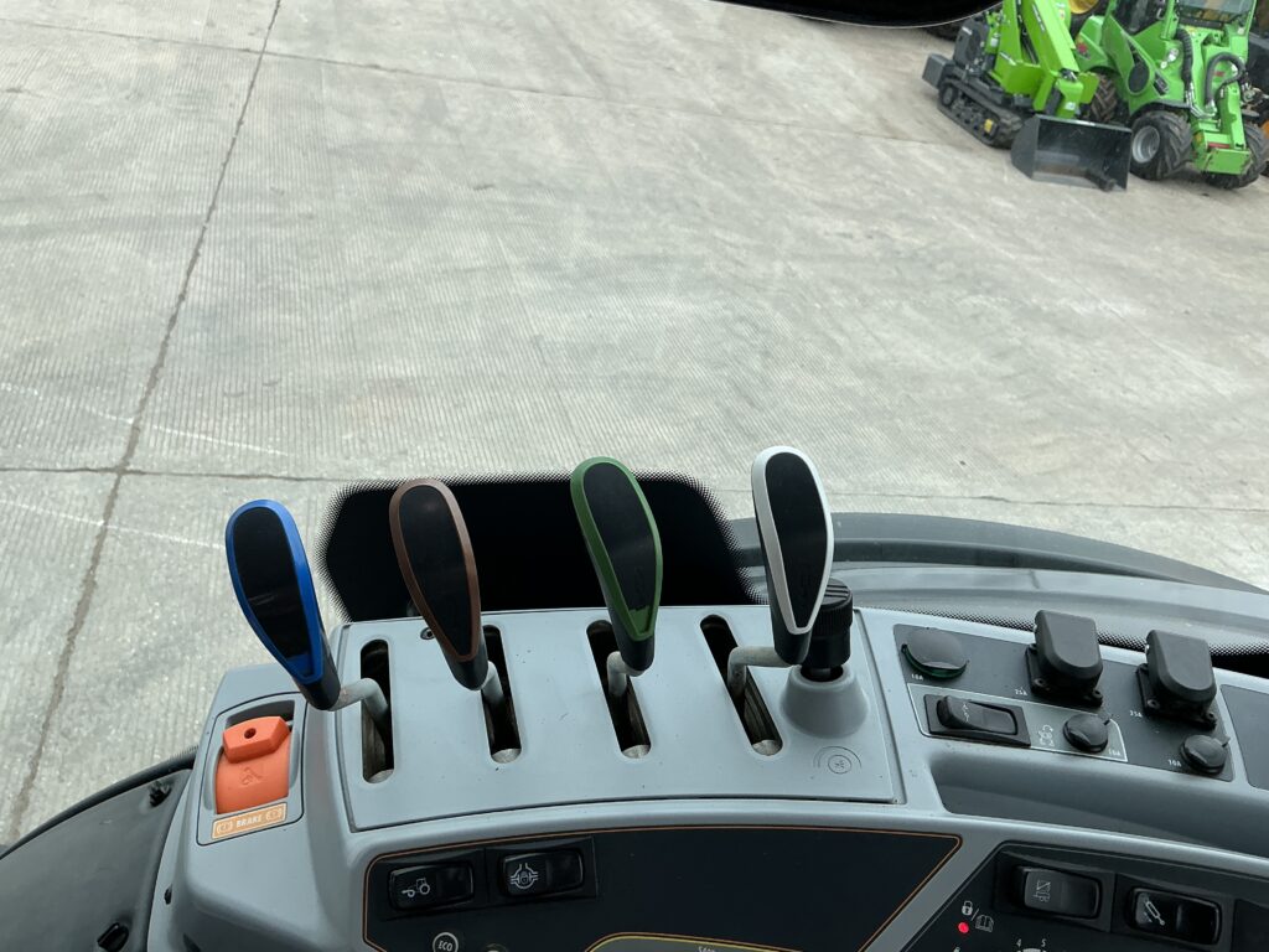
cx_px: 634
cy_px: 476
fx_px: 1026
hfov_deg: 63.4
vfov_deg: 49.7
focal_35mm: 28
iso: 25
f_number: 1.8
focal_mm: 3
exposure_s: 1/478
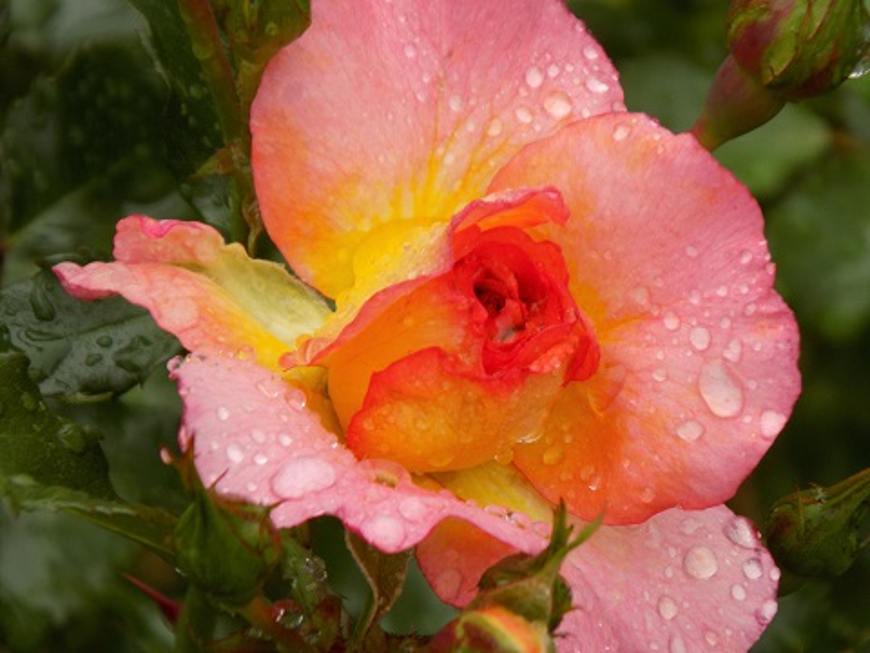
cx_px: 435
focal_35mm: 585
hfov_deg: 3.4
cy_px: 326
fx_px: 14703
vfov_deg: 2.5
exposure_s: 1/160
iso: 80
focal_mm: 104
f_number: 5.9
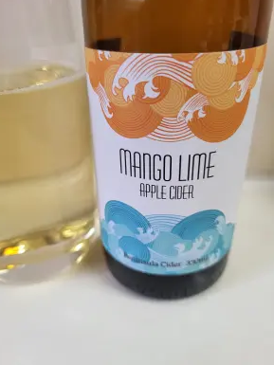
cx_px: 133
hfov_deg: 51.4
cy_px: 178
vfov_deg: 65.3
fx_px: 285
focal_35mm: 27
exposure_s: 1/50
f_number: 1.8
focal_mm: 5.4
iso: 320
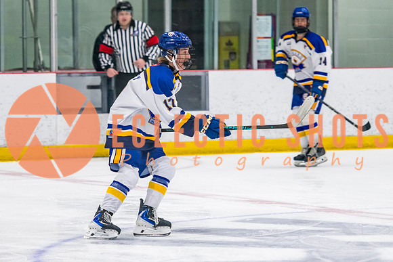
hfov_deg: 9.0
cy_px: 126
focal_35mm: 229
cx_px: 188
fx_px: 2499
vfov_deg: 6.0
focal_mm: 135
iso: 2000
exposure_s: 1/640
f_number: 3.2
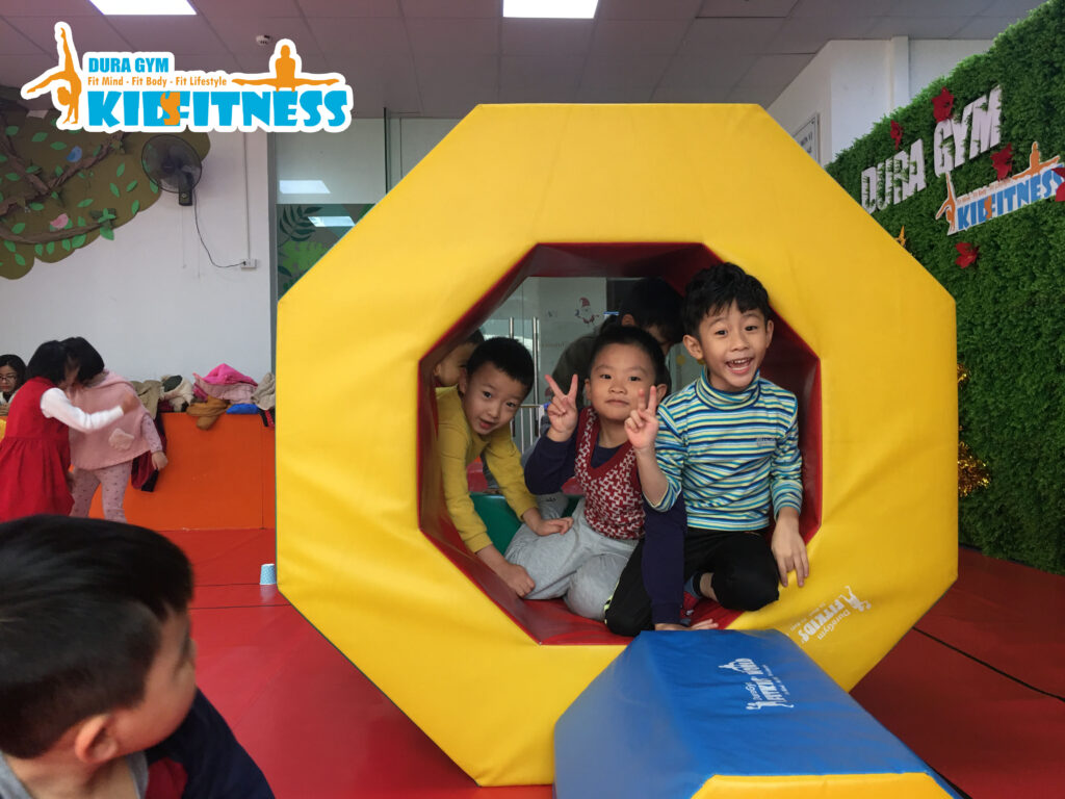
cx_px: 532
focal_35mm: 29
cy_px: 400
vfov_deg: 48.2
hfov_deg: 61.7
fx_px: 892
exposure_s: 1/33
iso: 50
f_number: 2.2
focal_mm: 4.15
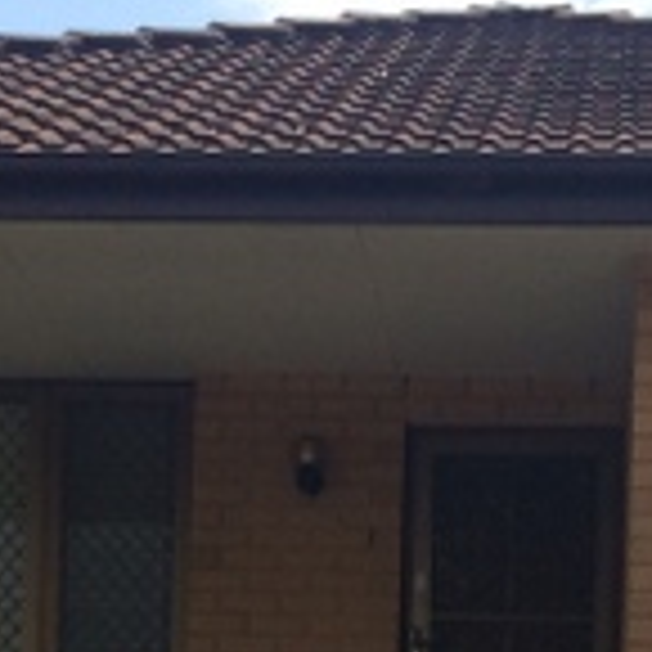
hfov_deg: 12.0
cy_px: 985
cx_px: 391
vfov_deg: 11.5
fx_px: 3111
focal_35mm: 146
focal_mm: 4.12
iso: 40
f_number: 2.2
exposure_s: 1/1642
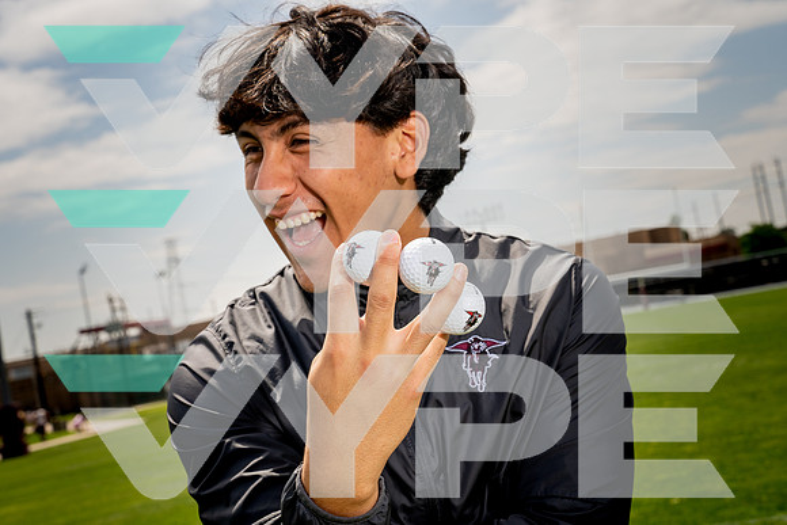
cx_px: 394
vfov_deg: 20.0
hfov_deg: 29.6
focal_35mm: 68
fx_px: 1487
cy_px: 262
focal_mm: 68
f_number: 11
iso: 200
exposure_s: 1/250
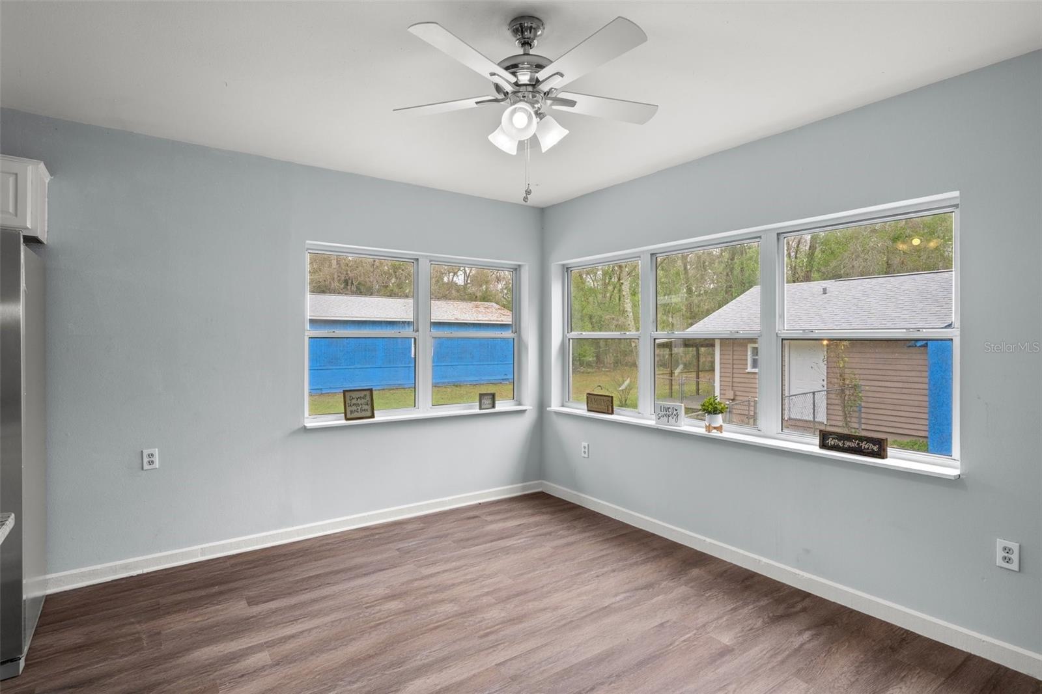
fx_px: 492
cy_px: 347
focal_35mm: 17
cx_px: 521
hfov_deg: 93.3
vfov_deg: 70.4
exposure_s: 1/4
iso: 320
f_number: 8
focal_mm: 17
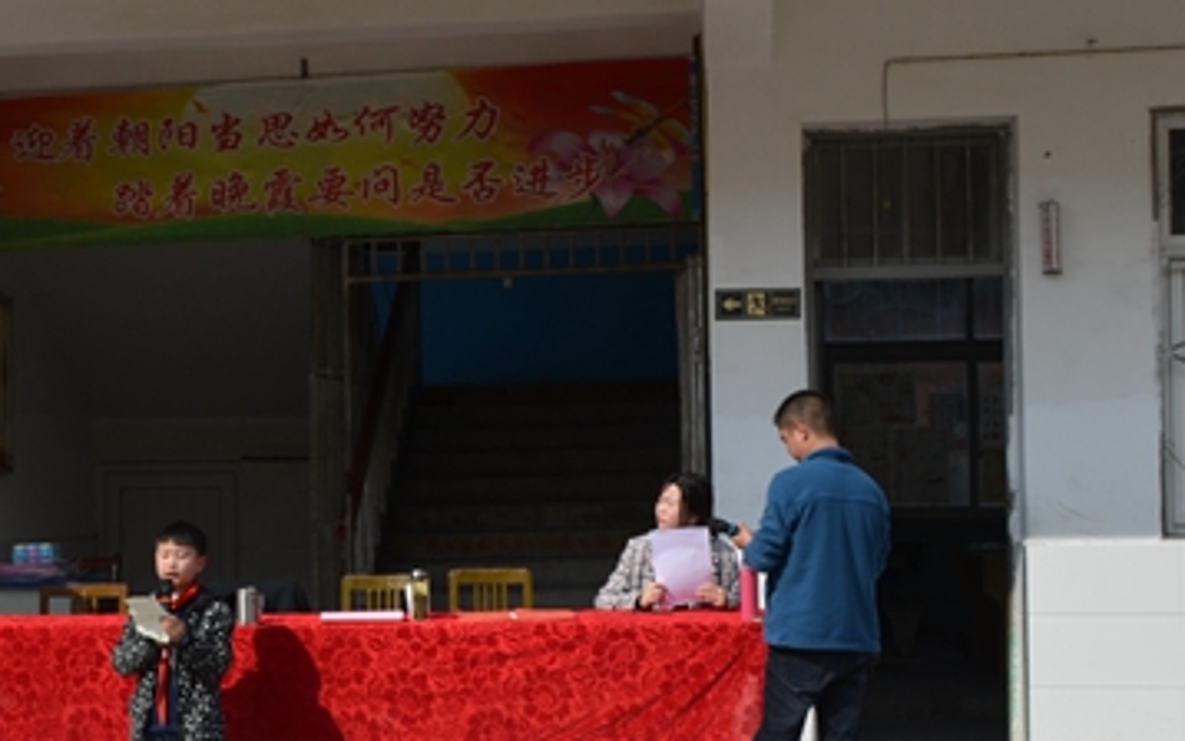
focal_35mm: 75
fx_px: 2423
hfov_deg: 26.9
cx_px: 228
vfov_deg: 17.4
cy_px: 418
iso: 100
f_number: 8
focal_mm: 22
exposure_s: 1/250
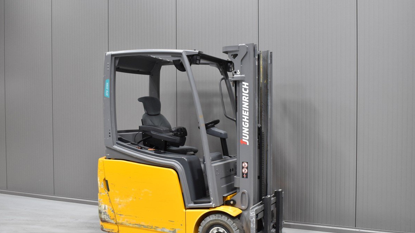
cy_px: 137
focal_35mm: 38
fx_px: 418
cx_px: 206
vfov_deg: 31.1
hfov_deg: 52.8
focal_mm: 24
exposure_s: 1/40
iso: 1250
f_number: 5.6
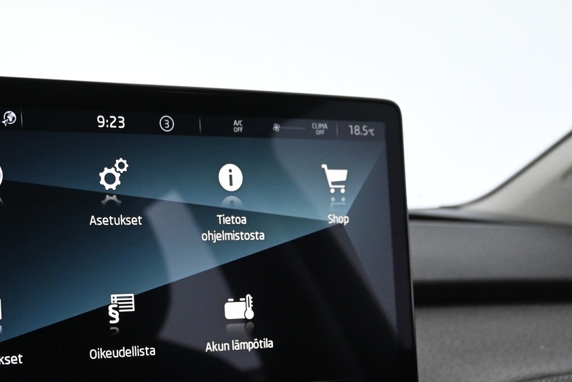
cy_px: 305
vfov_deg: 22.5
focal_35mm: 59
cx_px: 82
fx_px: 945
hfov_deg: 32.4
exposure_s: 1/30
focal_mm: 20.5
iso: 2200
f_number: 3.8
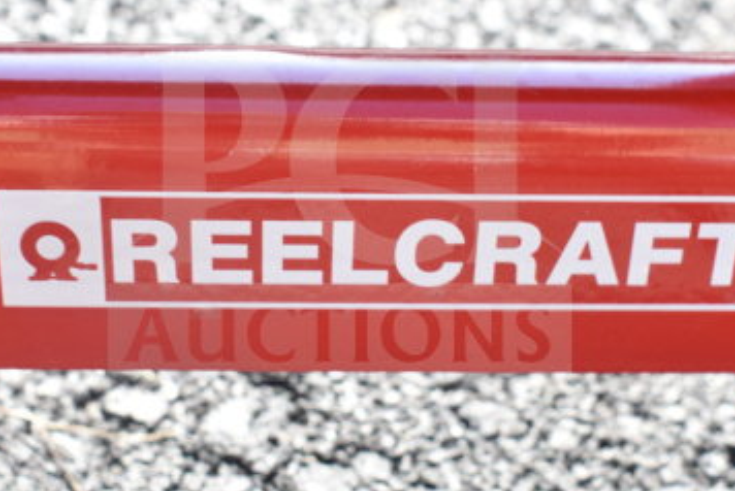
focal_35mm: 77
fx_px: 1573
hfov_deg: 26.3
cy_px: 218
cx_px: 339
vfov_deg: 17.7
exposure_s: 1/125
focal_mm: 30
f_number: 5.6
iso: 200
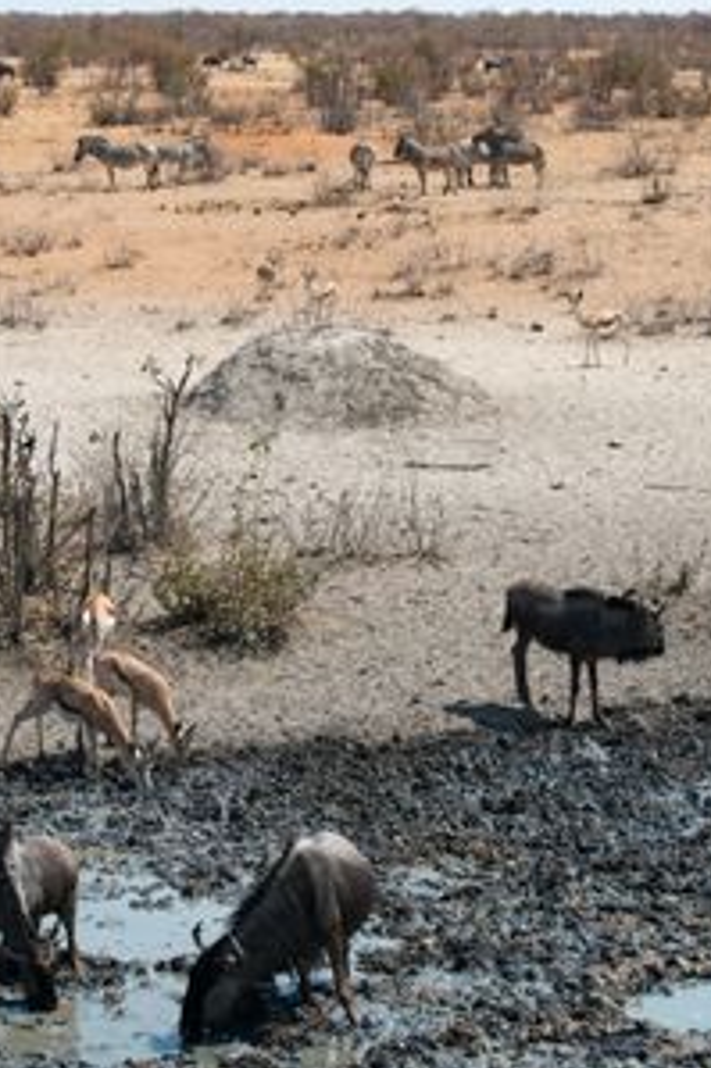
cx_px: 357
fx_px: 3559
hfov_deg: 11.4
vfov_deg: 17.1
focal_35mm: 120
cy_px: 495
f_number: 13
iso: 800
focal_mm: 70
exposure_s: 1/1600
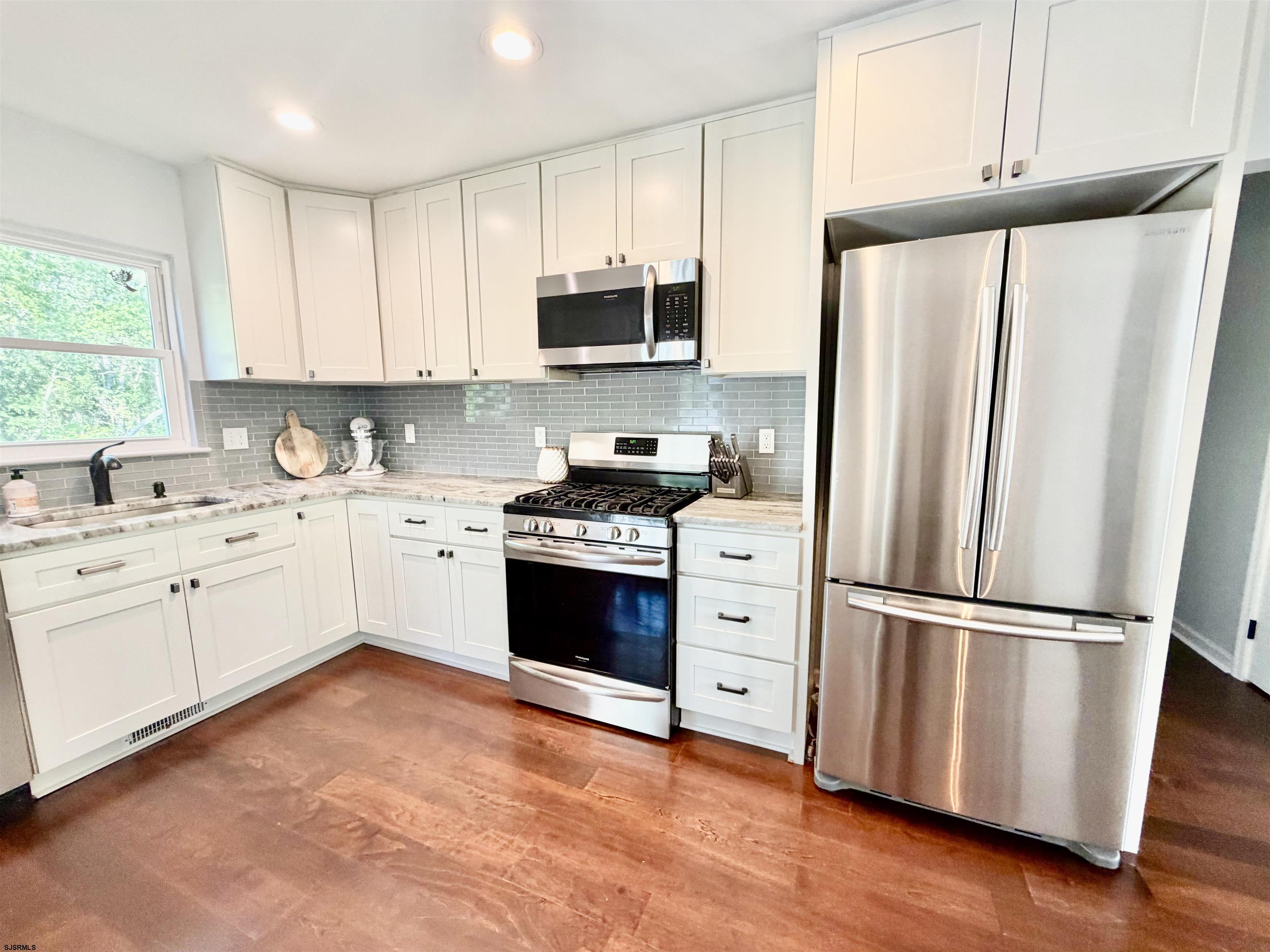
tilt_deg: -7.8
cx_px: 635
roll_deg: +0.5
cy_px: 476
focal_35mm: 14
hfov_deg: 102.1
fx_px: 514
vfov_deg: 85.7
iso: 160
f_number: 2.2
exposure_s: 1/60
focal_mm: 2.22
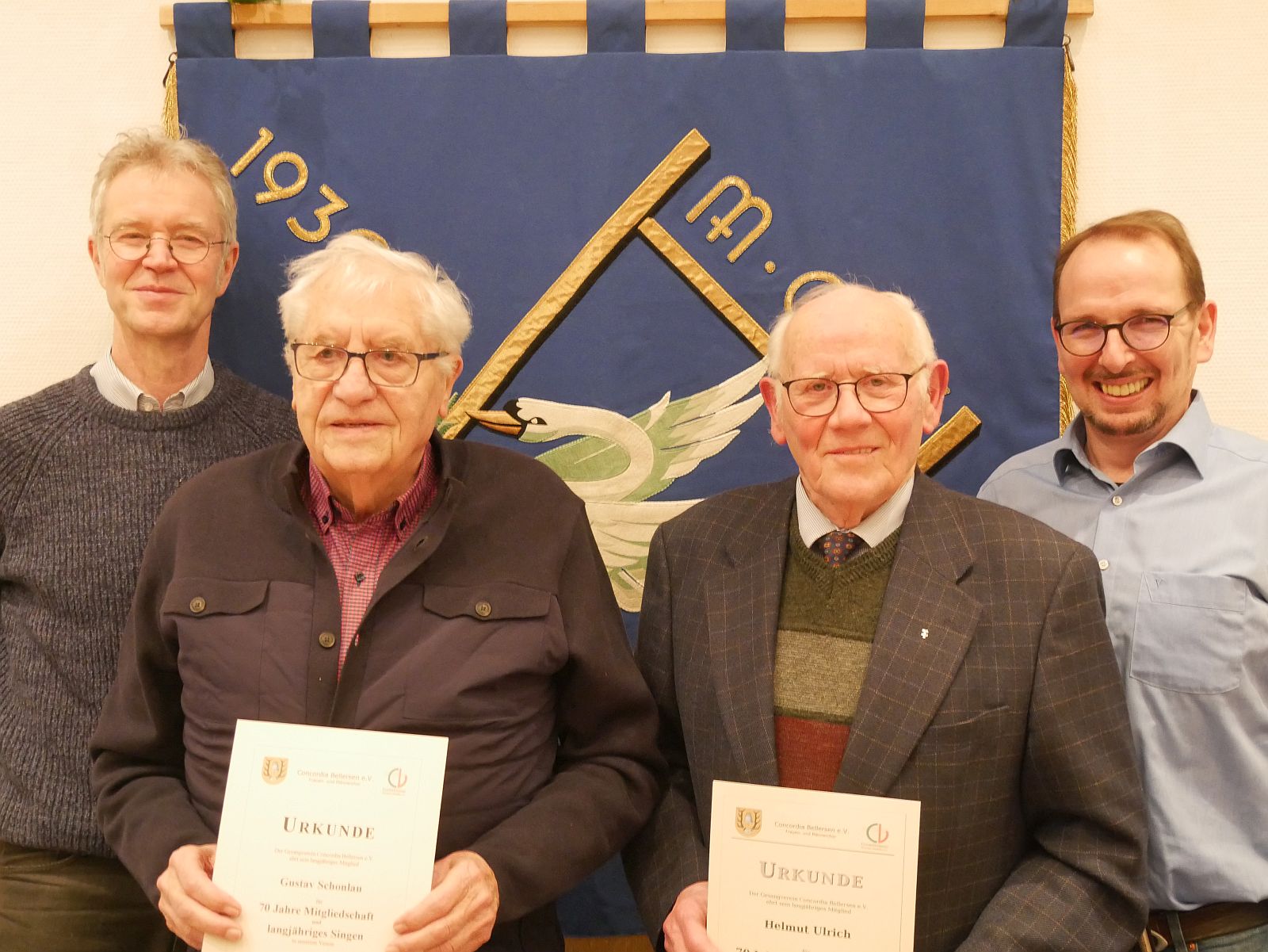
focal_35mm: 42
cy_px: 476
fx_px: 1539
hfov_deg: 44.8
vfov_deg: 34.4
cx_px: 634
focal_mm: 21
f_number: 4
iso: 3200
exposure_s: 1/20
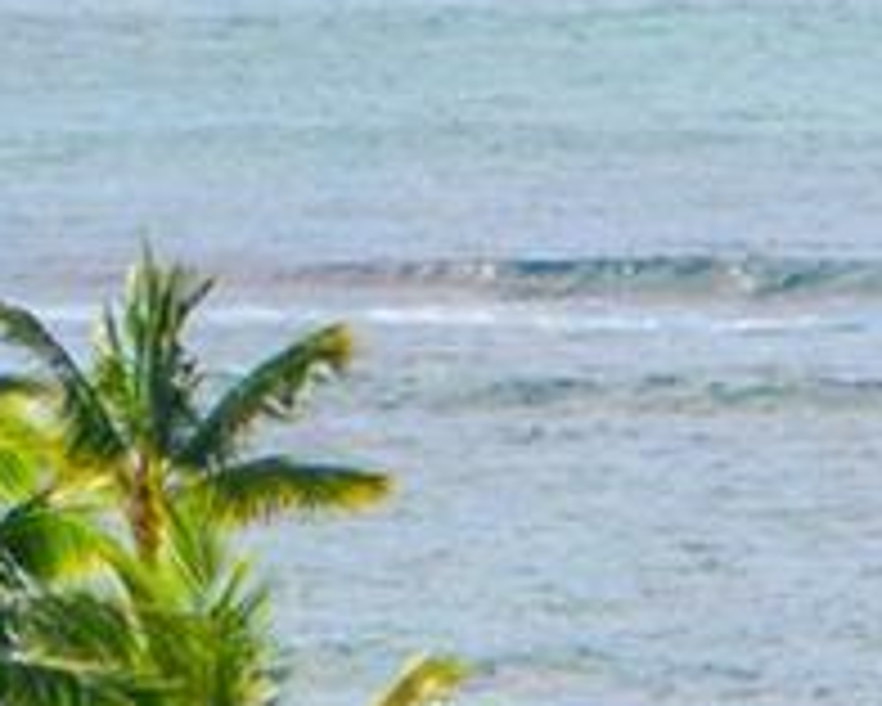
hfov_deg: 0.8
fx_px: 59964
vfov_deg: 0.7
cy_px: -207
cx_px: -441
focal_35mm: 2296
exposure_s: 1/400
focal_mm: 200
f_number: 9
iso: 200
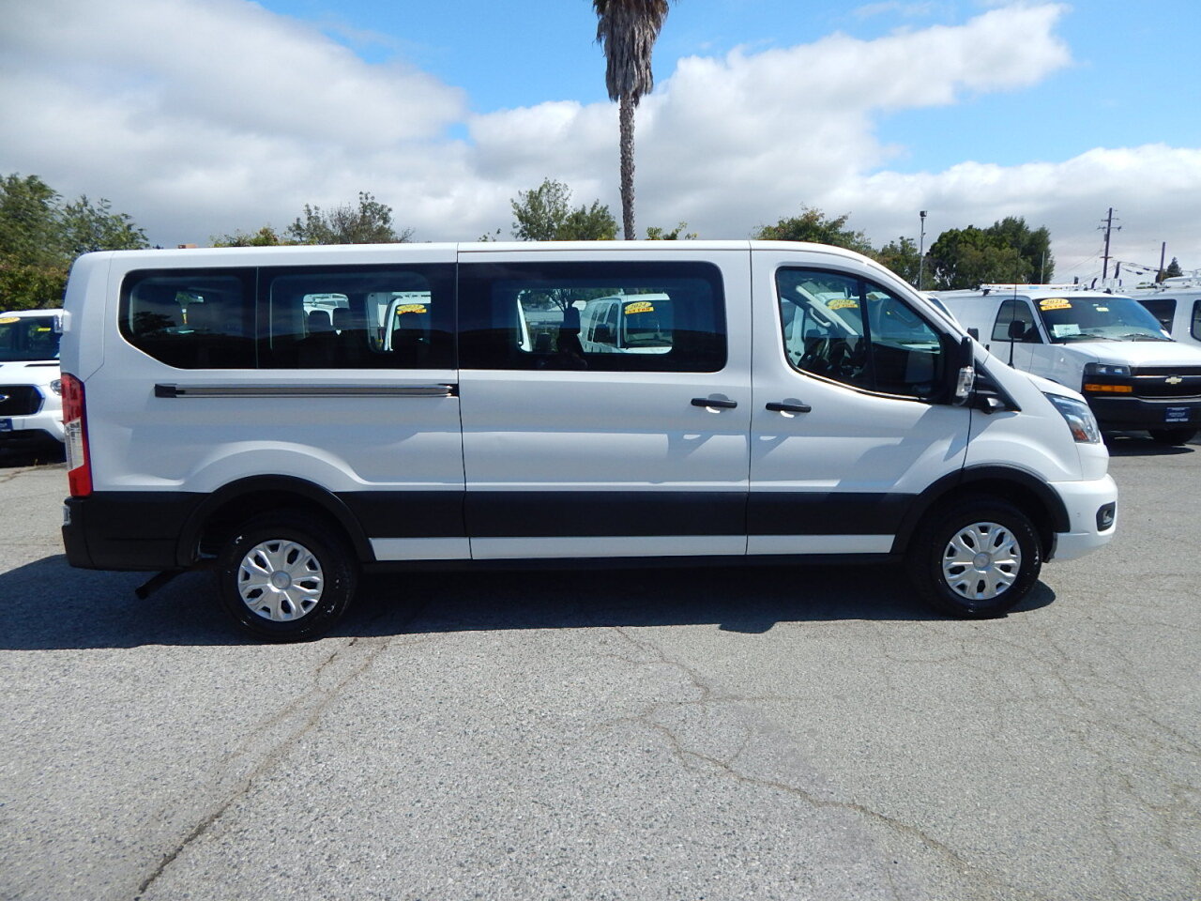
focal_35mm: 22
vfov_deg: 61.1
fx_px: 763
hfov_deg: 76.4
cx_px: 600
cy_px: 450
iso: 125
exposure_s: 1/800
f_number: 6
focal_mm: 4
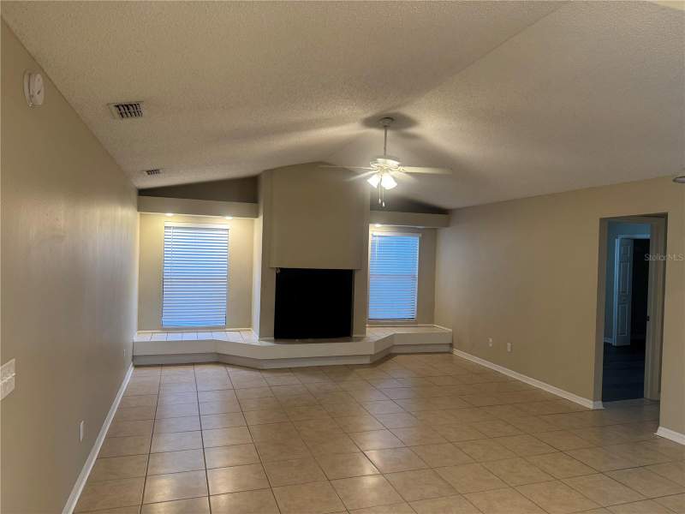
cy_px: 257
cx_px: 342
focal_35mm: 24
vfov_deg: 56.8
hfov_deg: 71.6
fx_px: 475
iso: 125
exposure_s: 1/60
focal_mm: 6.76
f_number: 1.78
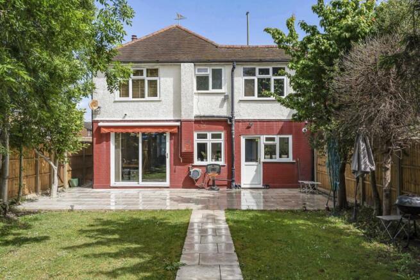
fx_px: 350
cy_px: 140
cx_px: 210
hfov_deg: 61.9
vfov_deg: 43.6
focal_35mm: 30
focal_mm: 30
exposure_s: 1/1600
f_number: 8
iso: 640
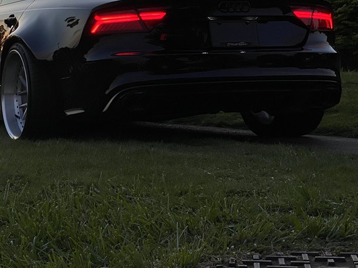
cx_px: 22
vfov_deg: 14.0
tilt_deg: +0.1
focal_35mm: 104
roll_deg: -1.1
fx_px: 1076
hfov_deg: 18.5
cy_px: 2
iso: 20
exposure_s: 1/122
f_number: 2
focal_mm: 6
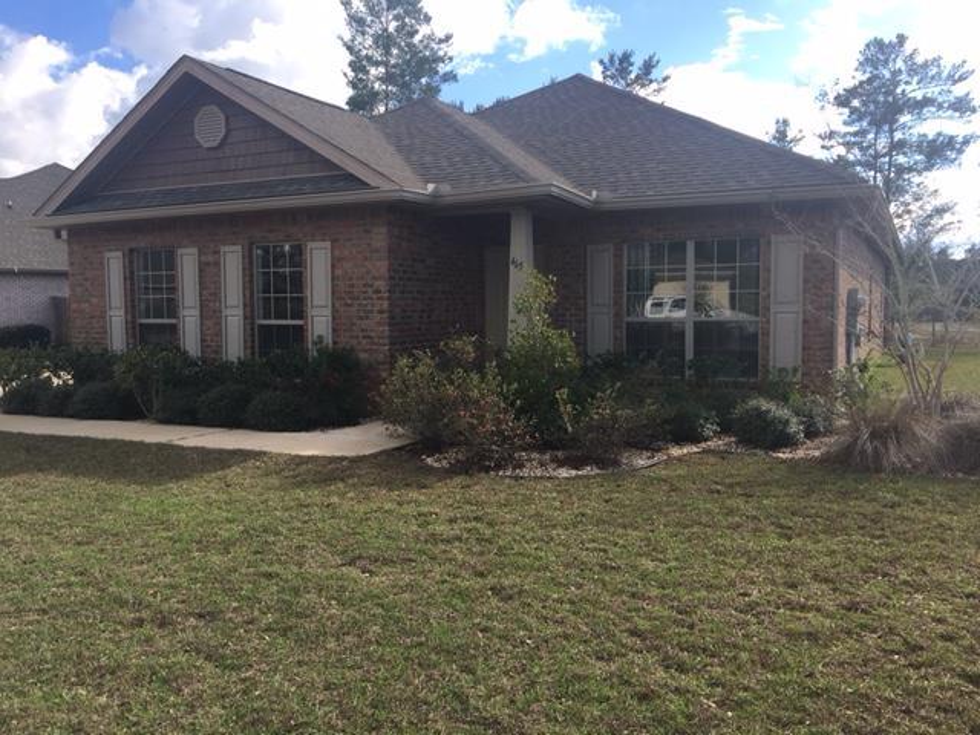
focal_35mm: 29
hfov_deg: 61.7
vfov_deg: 48.2
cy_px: 368
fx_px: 821
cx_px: 490
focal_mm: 4.15
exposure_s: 1/732
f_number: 2.2
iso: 25
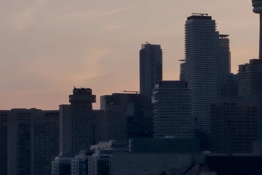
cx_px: 295
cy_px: 139
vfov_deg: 14.6
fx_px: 677
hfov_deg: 20.7
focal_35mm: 93
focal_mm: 23
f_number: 4
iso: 125
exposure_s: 1/180
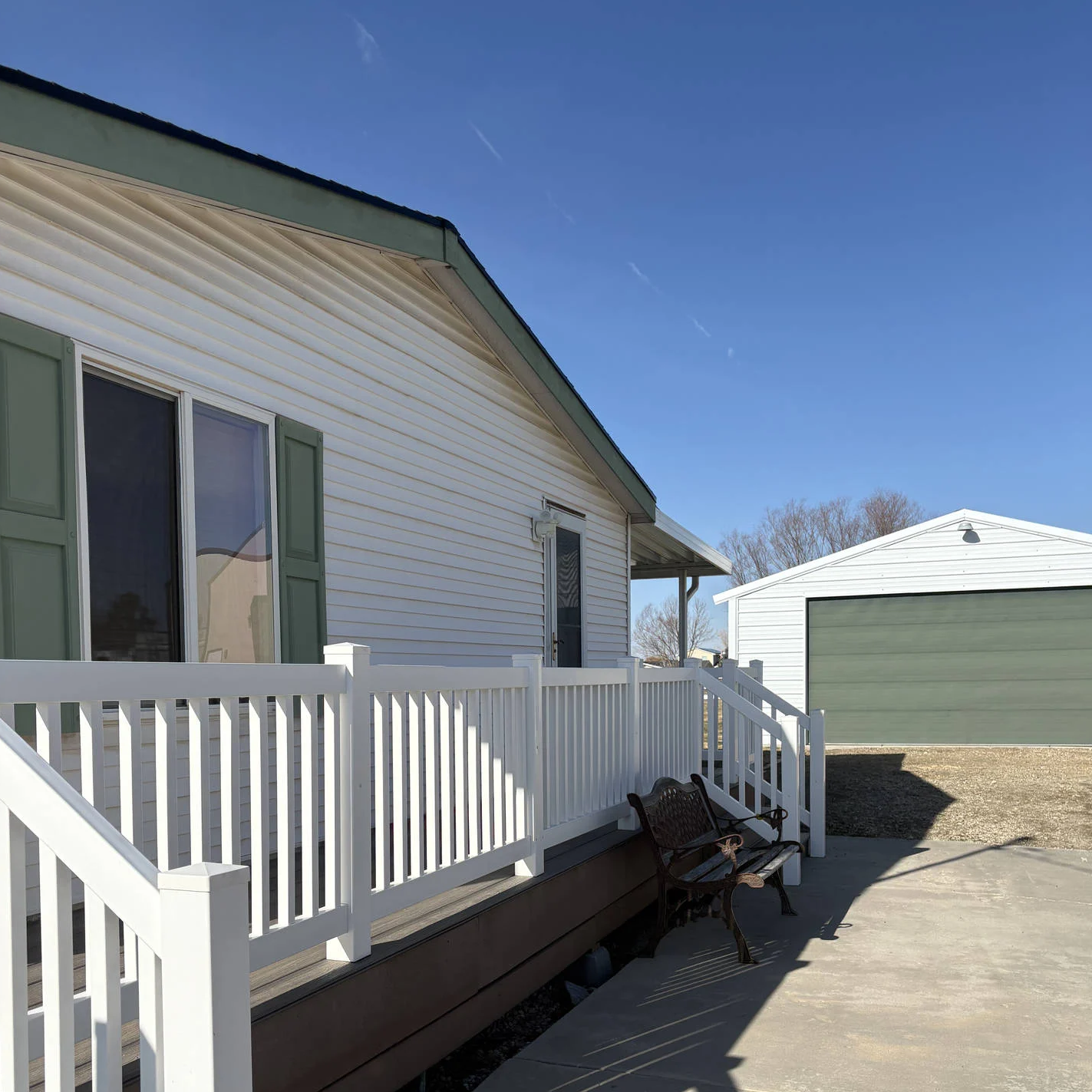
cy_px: 712
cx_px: 546
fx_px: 1106
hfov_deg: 52.5
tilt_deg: -1.4
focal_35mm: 31
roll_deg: -0.4
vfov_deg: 51.7
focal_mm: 5.96
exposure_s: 1/5348
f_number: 1.6
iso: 50
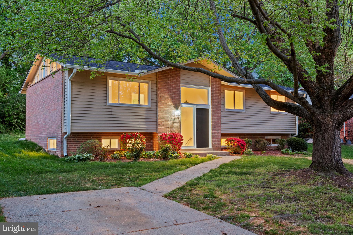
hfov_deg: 54.4
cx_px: 176
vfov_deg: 37.8
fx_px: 343
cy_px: 118
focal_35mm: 35
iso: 800
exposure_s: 5
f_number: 9
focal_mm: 35
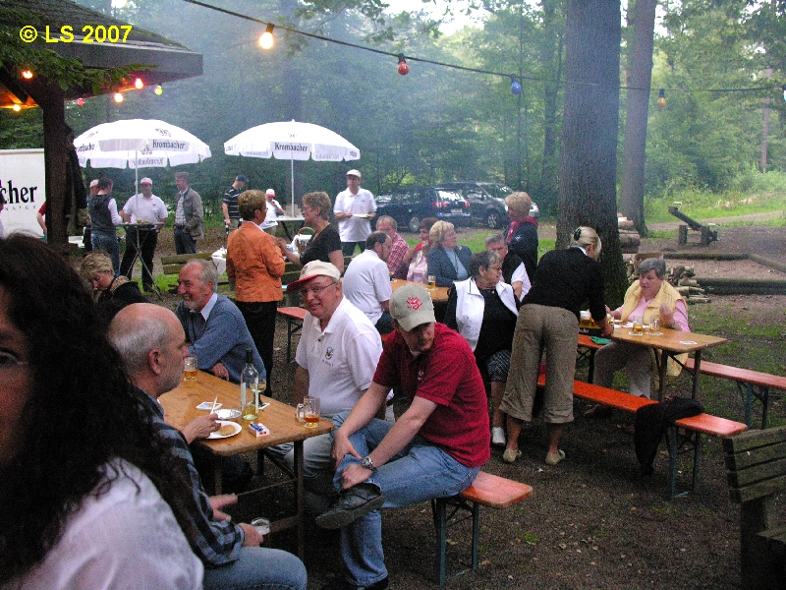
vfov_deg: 40.7
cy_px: 295
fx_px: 795
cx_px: 393
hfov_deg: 52.6
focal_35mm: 35
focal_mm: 8.9
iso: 400
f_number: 2.8
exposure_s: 1/30
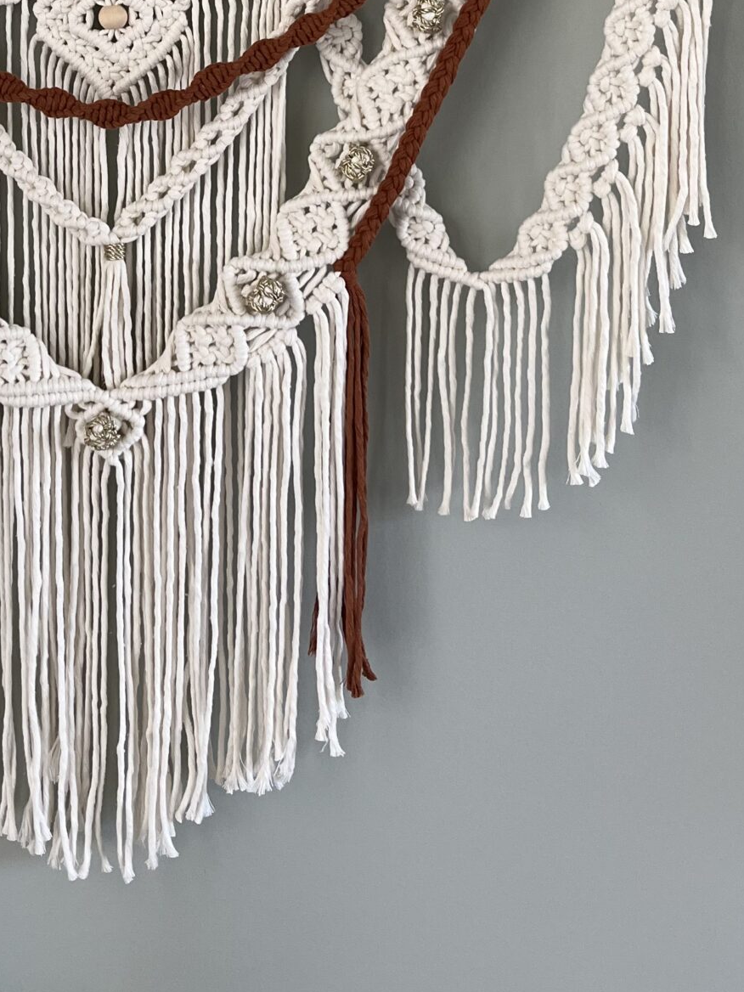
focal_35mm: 57
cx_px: 144
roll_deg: +0.5
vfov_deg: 32.0
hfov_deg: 25.2
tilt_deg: -8.7
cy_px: 86
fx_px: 1633
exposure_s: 1/115
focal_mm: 5.1
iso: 125
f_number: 1.6
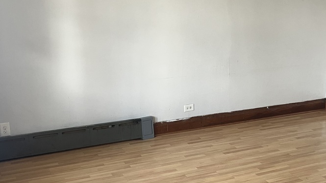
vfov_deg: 26.0
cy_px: 94
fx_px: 398
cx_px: 159
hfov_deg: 44.6
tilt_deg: -15.1
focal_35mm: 46
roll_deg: +0.7
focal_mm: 5.1
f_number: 1.6
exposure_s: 1/82
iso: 125
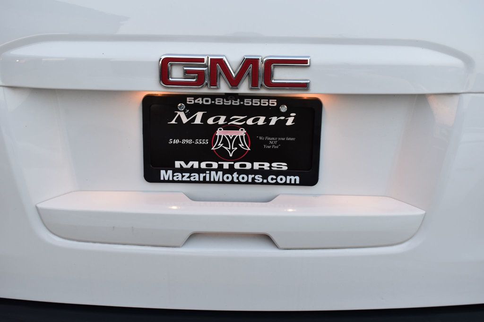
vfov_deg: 29.8
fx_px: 605
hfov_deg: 43.6
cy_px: 161
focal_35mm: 45
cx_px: 242
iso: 400
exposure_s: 1/30
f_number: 7.1
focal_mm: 30
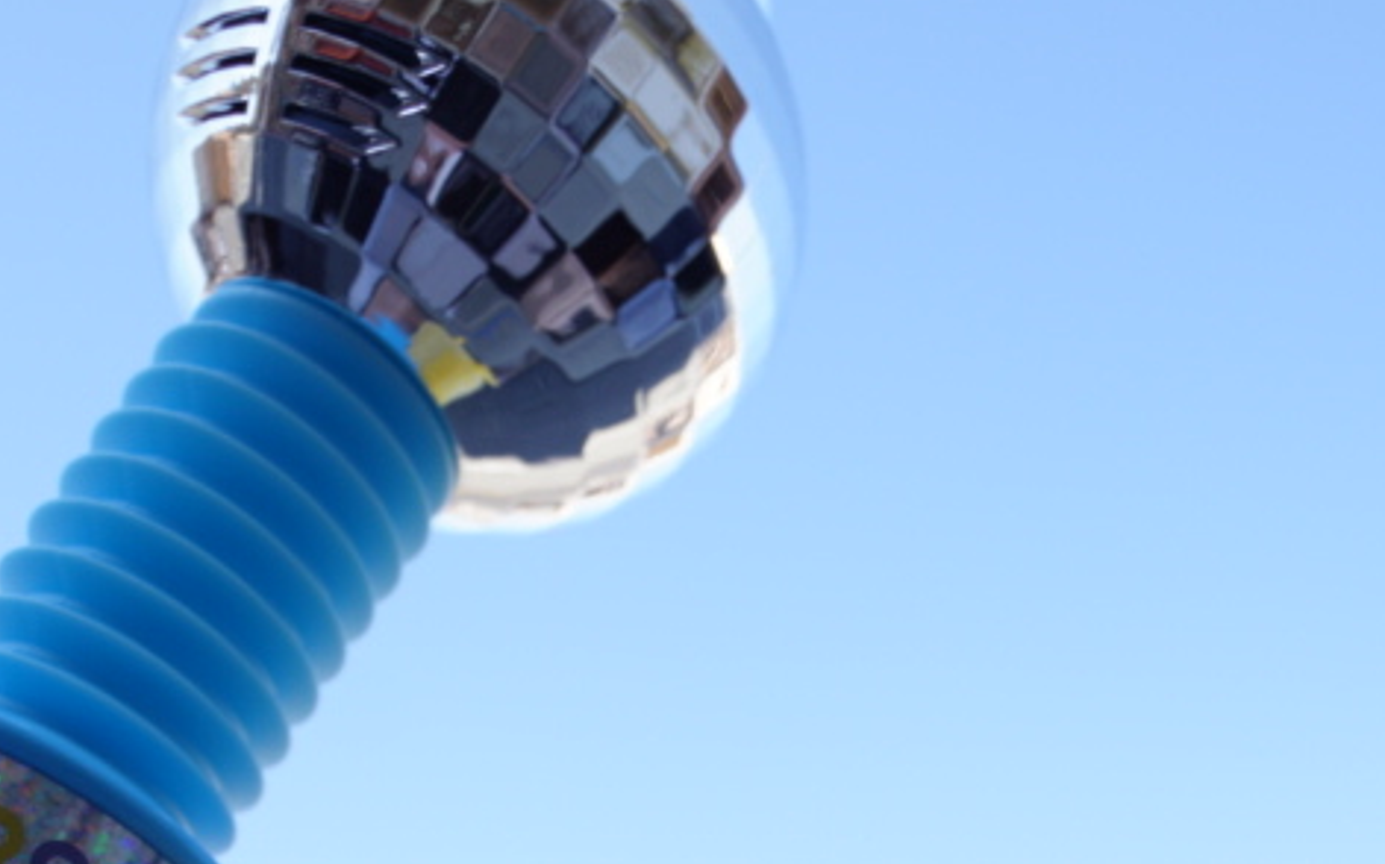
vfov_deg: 20.1
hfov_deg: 36.3
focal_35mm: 56
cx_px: 765
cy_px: 1270
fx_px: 2113
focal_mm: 16
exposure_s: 1/320
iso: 100
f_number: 4
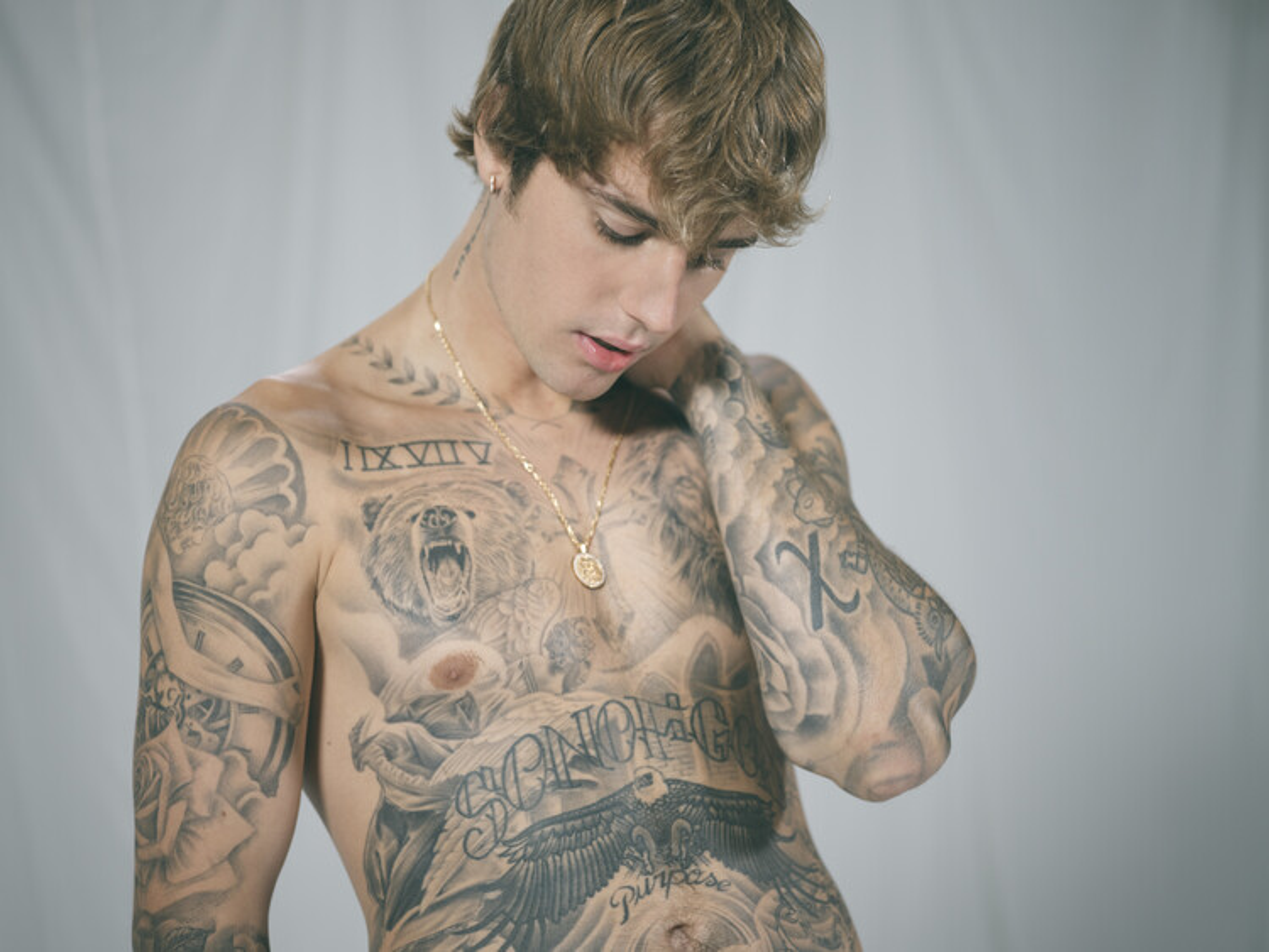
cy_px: 476
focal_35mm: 50
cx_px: 634
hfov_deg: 38.2
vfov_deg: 29.1
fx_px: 1834
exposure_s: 1/500
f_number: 2.8
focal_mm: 63
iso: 800
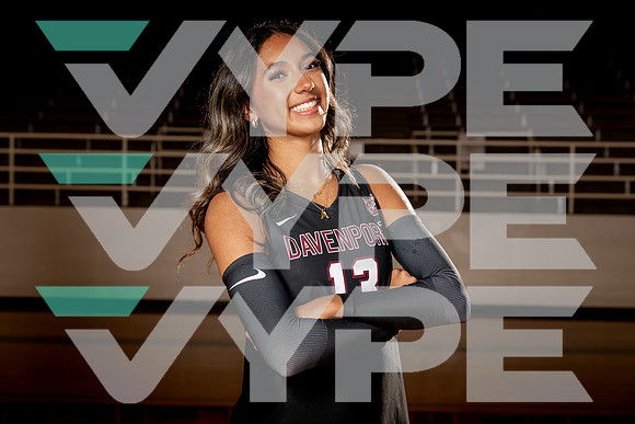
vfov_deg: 21.6
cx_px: 318
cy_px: 212
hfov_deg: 31.9
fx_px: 1111
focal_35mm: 63
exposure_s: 1/250
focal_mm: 63
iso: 100
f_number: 5.6
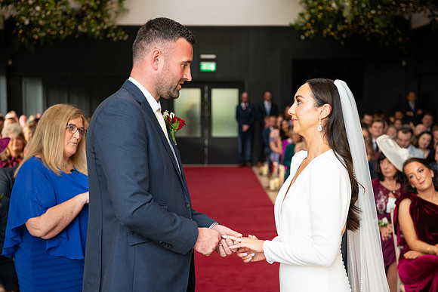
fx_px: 706
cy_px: 146
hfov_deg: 34.5
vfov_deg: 23.4
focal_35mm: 58
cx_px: 219
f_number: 3.5
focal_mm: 58
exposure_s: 1/160
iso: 640
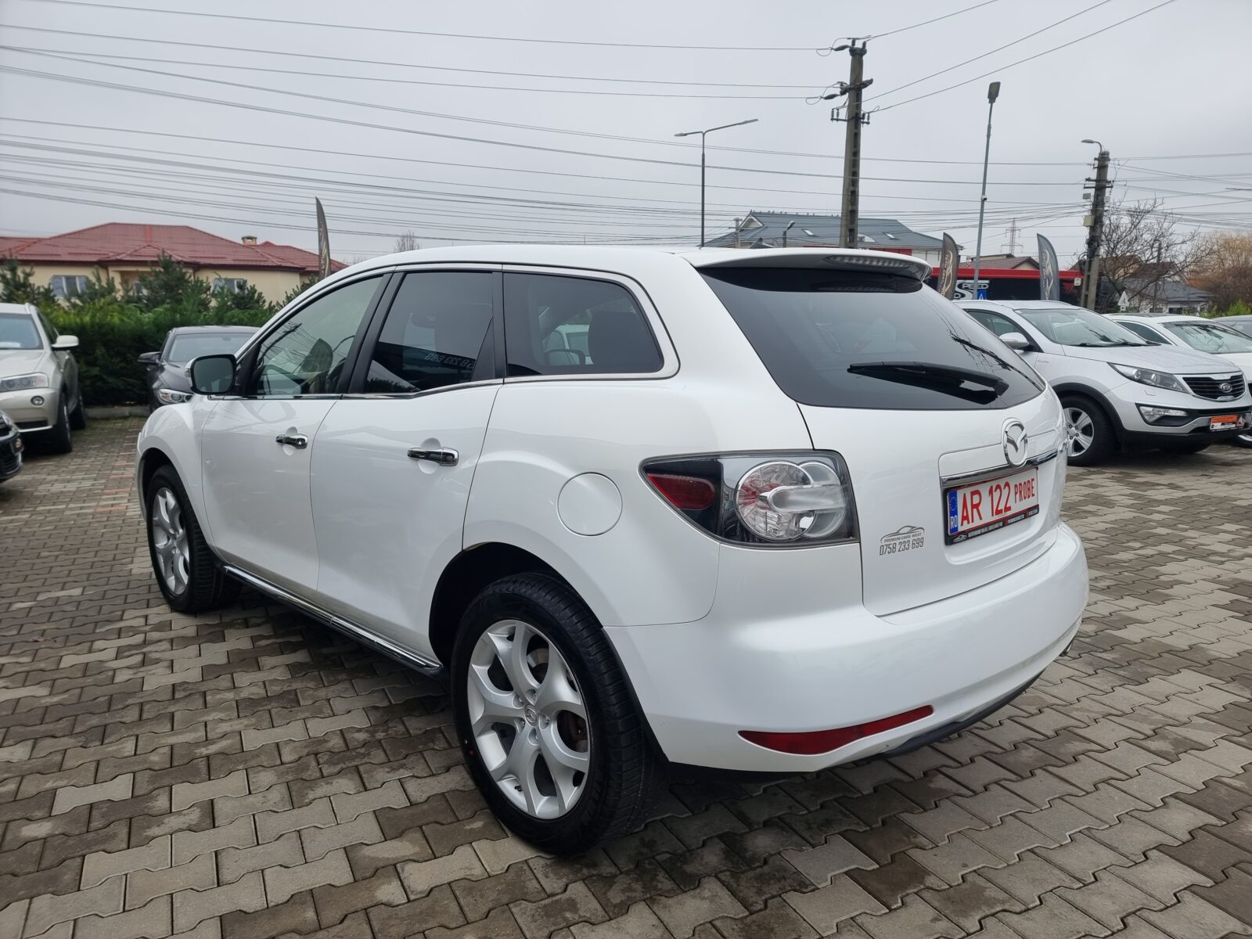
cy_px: 470
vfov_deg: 56.8
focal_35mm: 24
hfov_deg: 71.6
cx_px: 626
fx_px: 868
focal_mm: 6.7
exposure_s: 1/100
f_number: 1.8
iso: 50
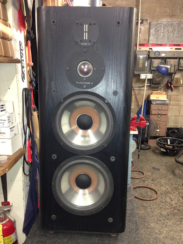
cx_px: 92
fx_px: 233
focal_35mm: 33
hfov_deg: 42.9
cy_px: 122
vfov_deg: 55.4
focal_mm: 4.13
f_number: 2.4
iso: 320
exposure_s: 1/20
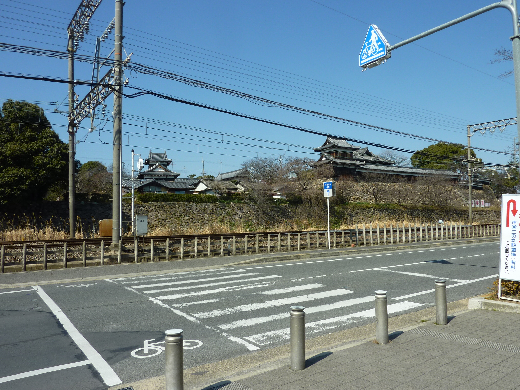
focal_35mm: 25
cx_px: 260
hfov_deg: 69.4
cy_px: 195
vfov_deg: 54.9
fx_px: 376
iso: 80
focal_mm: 4.1
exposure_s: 1/500
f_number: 5
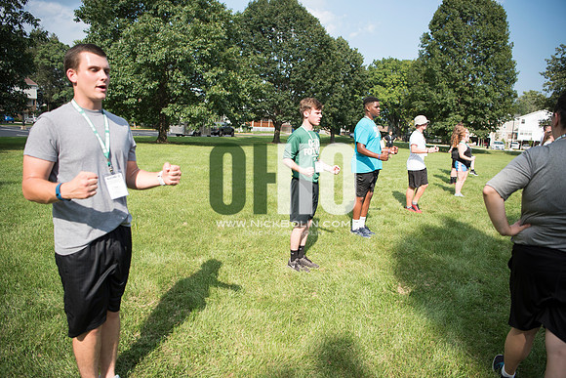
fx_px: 377
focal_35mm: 24
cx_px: 283
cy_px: 189
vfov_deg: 53.2
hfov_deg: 73.7
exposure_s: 1/1600
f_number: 2.8
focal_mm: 24
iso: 200
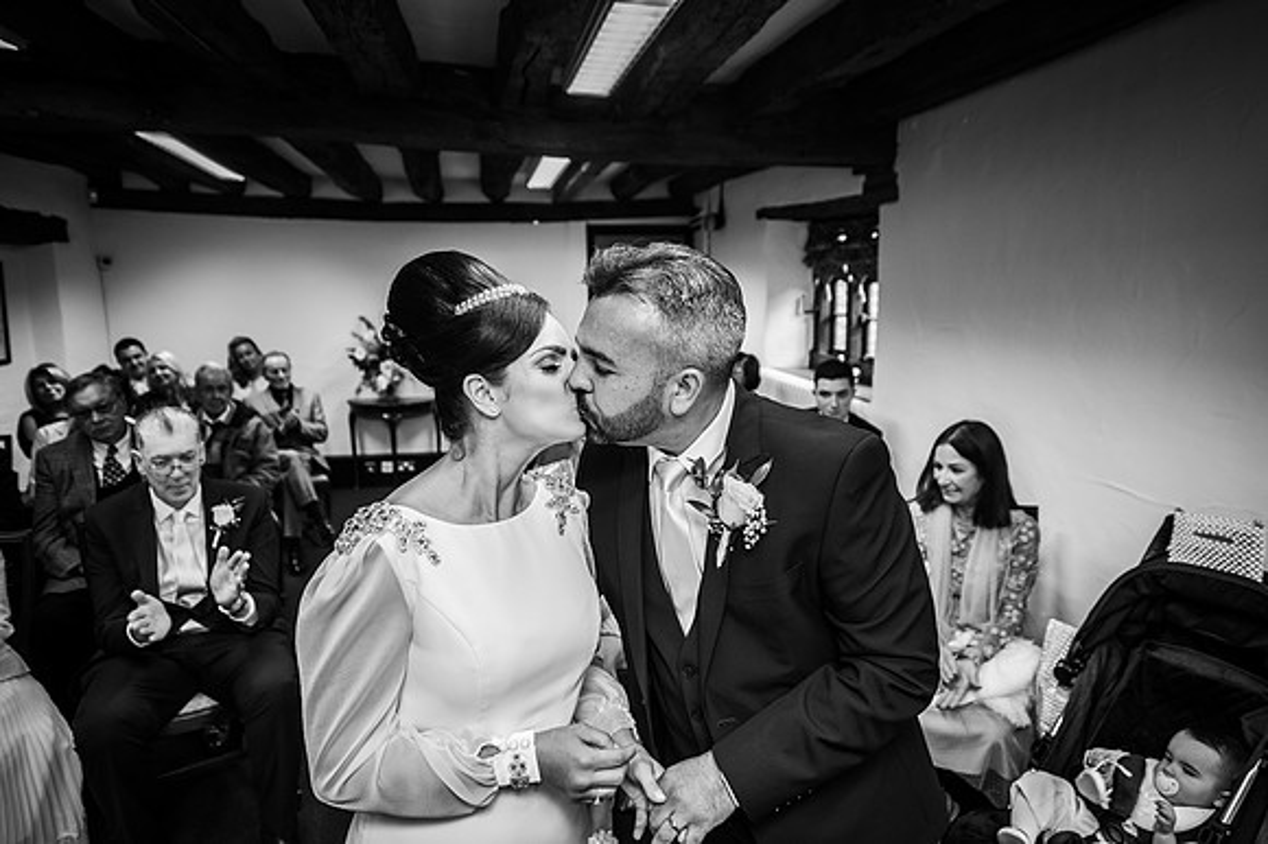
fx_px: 845
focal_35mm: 24
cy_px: 422
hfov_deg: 73.8
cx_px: 634
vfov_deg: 53.1
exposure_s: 1/80
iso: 400
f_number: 3.5
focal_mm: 24
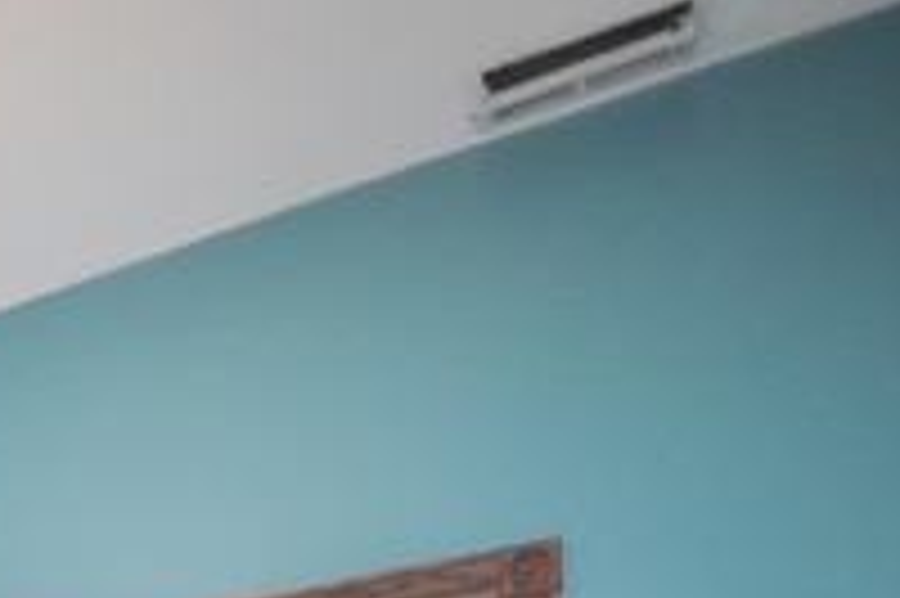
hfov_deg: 31.4
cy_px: 951
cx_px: -279
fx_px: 1199
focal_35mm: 48
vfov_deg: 22.0
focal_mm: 10
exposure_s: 1/125
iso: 450
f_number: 3.5
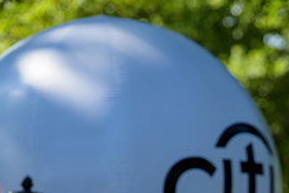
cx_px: 296
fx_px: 4089
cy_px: 214
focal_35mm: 509
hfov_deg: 4.0
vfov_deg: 2.7
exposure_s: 1/320
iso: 200
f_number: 5
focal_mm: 185
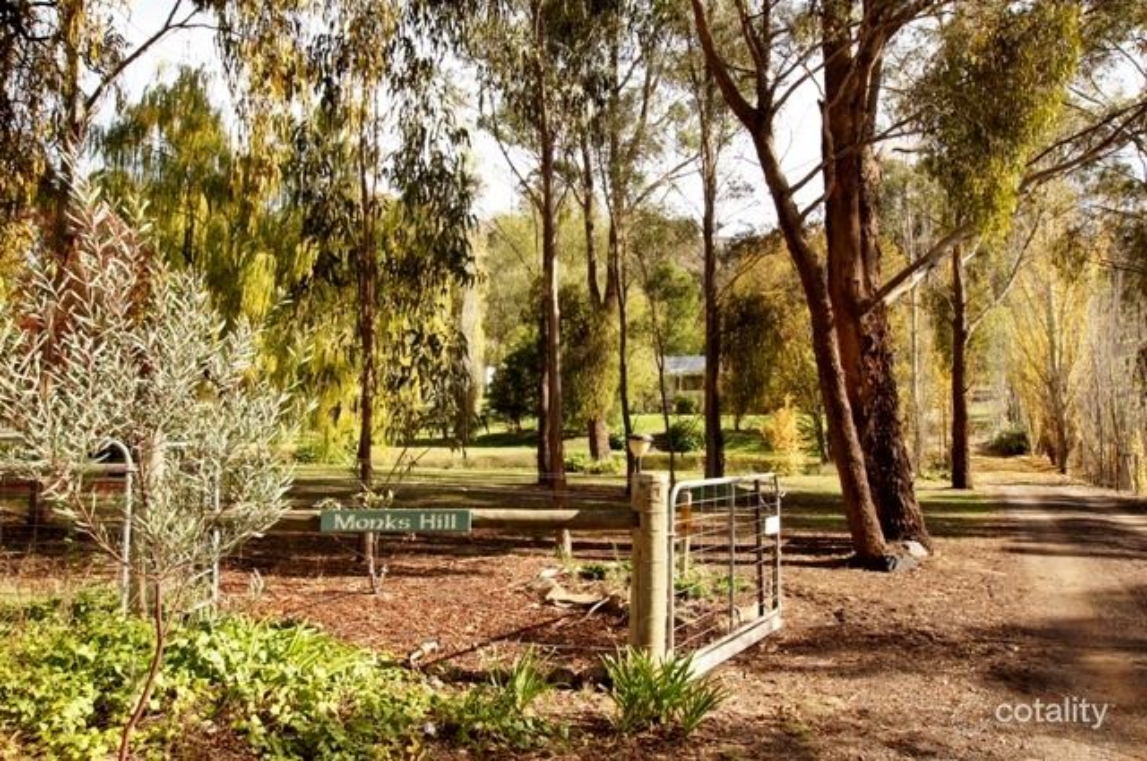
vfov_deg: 43.5
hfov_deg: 62.0
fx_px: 955
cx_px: 574
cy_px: 380
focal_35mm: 30
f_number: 9
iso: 100
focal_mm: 20
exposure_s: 1/60
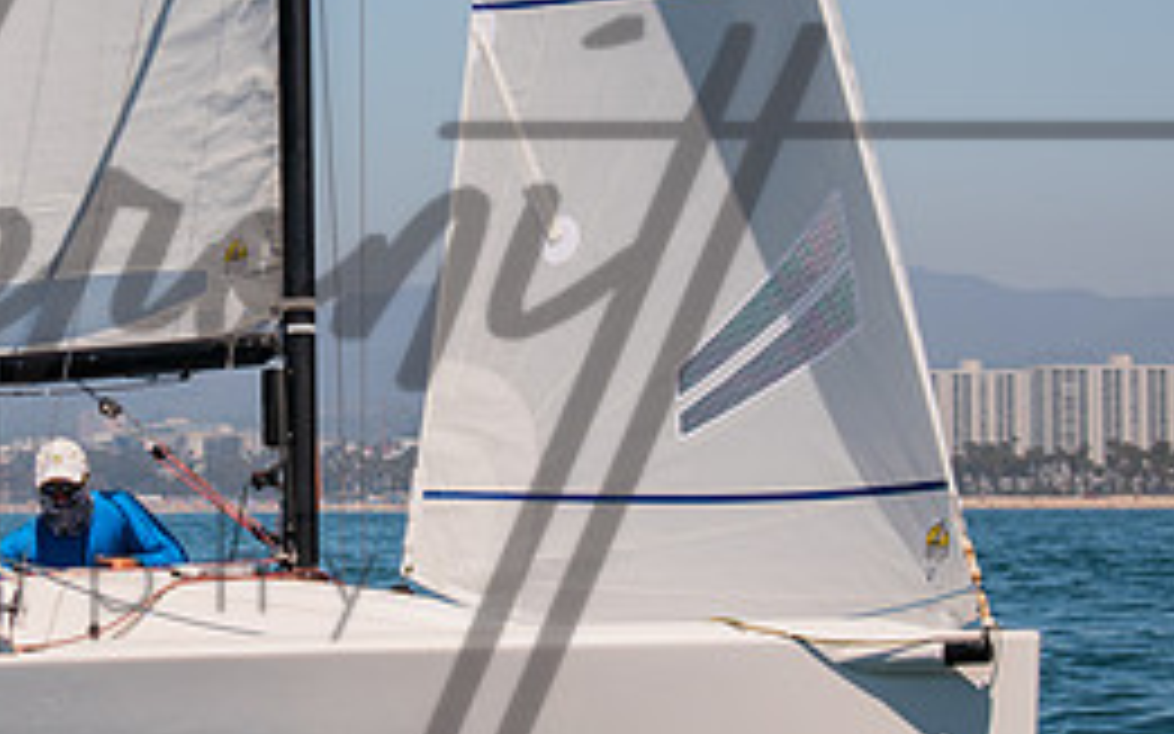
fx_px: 6270
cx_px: 180
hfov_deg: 10.7
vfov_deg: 6.7
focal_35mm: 196
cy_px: 236
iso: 100
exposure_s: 1/400
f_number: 5.6
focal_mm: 55
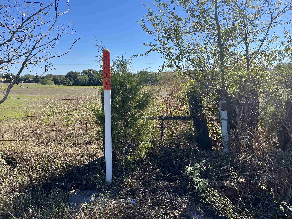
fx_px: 219
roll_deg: +0.8
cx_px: 146
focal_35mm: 26
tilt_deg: -9.4
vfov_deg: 53.1
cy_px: 110
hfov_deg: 67.3
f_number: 1.6
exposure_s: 1/2571
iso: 50
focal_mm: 5.1
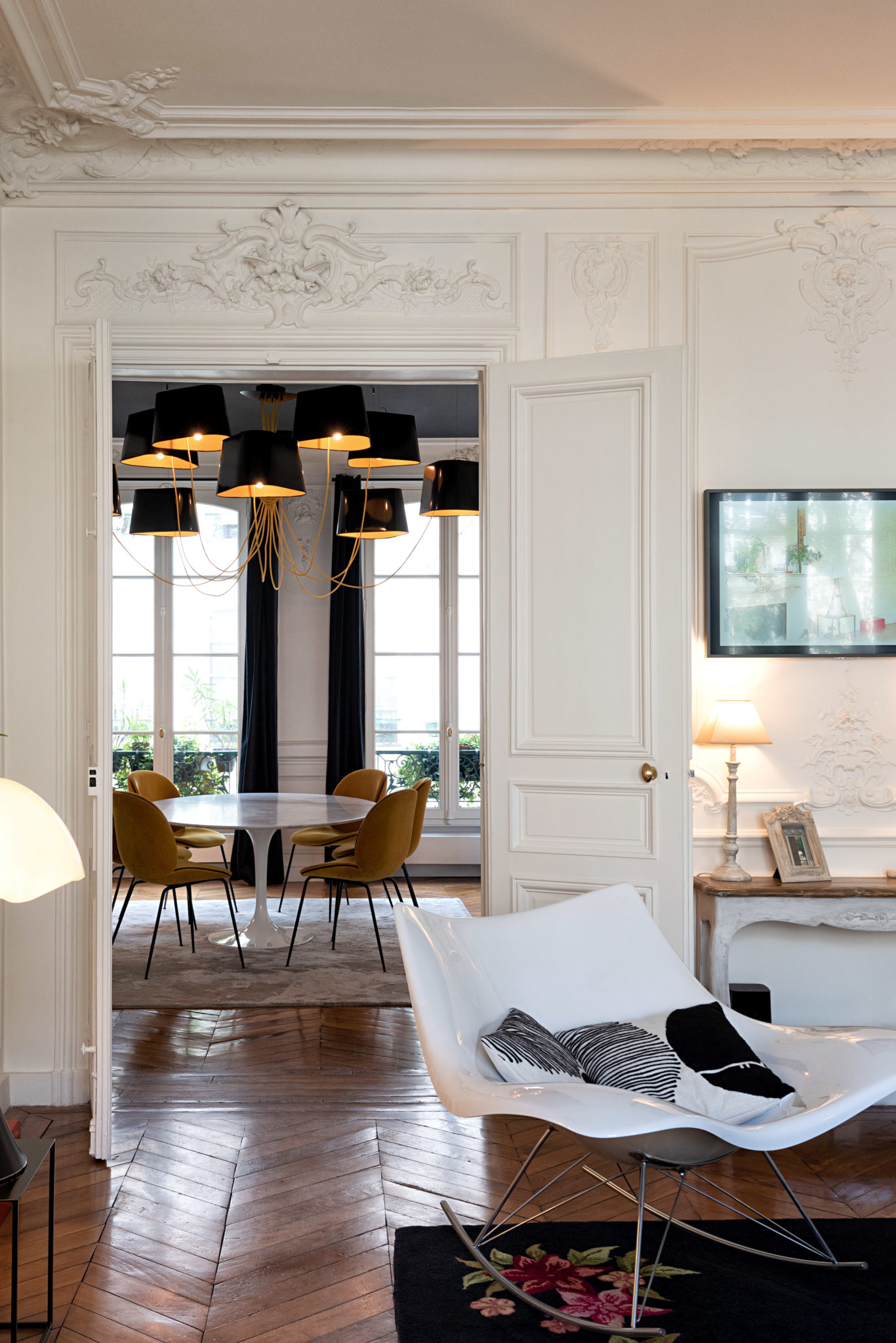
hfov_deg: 33.3
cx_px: 365
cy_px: 677
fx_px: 1493
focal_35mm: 40
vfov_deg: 48.5
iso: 400
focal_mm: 32
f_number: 8
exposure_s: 1/20
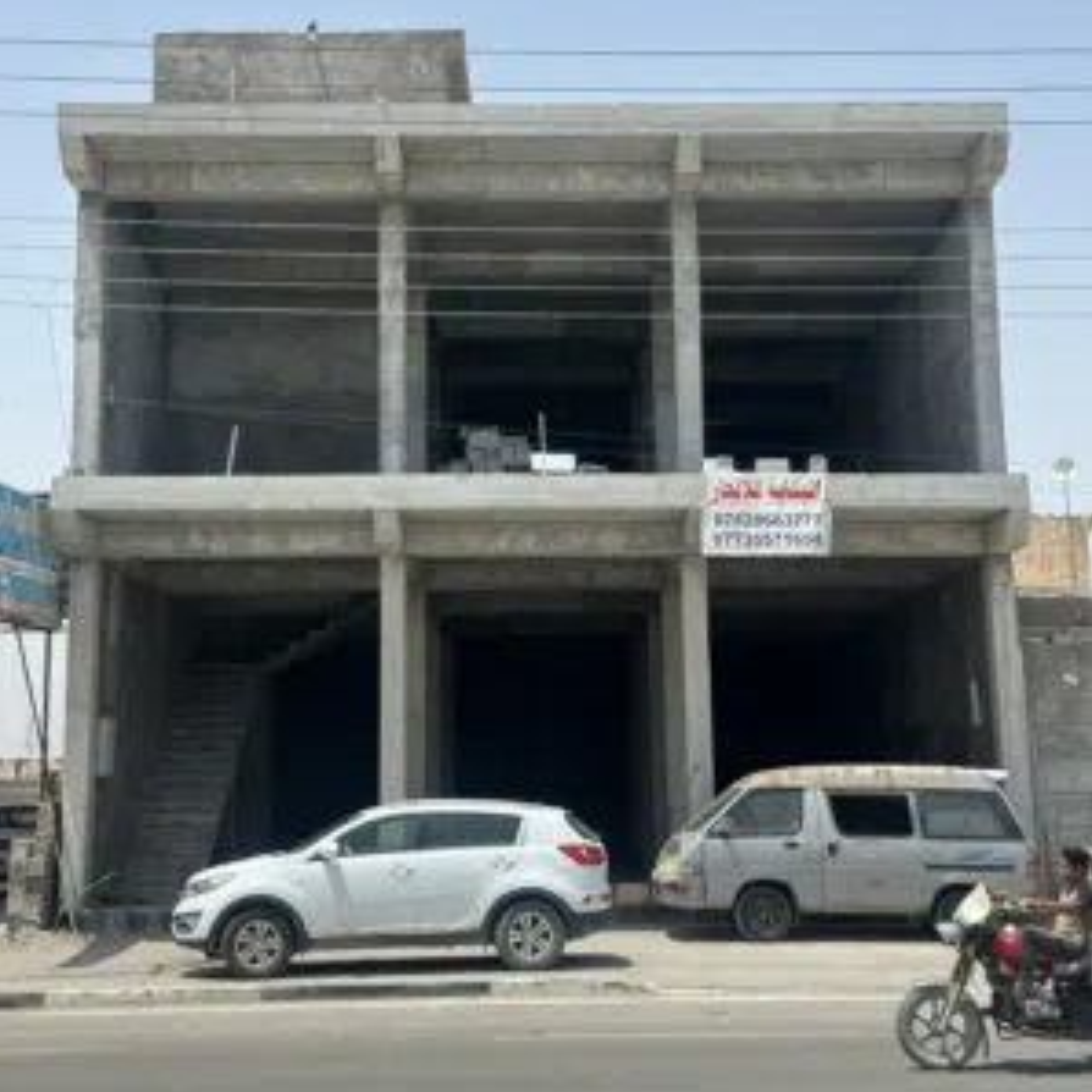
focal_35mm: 57
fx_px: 2034
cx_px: 546
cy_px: 396
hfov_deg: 30.0
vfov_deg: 29.9
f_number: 1.78
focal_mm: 6.86
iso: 64
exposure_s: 1/3597
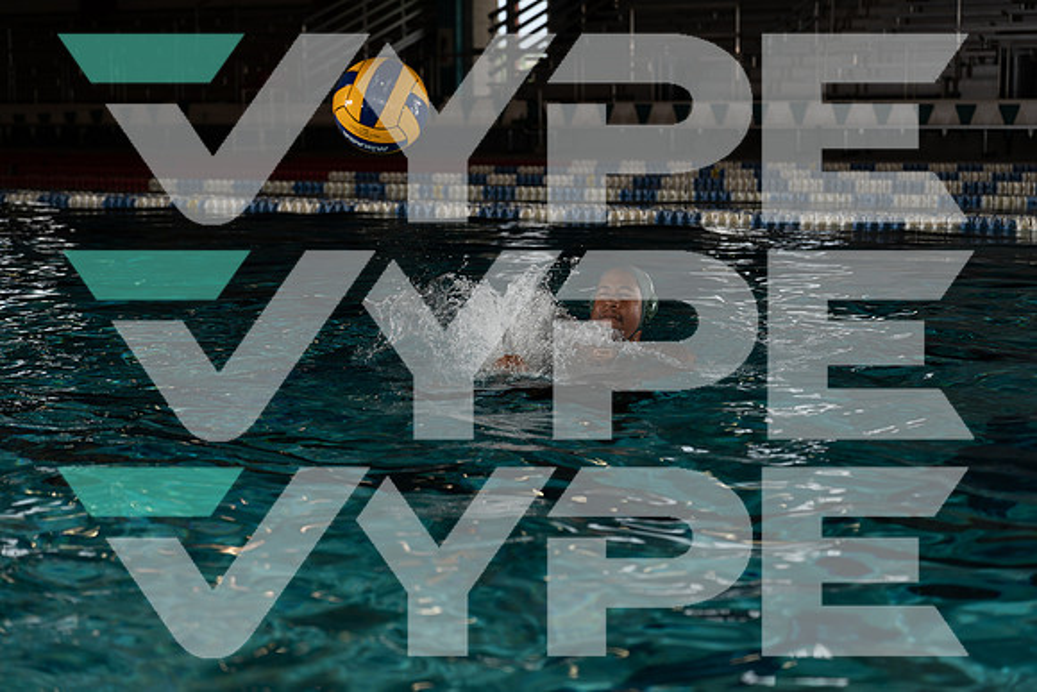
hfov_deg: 28.8
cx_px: 518
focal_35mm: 70
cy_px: 346
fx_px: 2017
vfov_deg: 19.5
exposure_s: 1/250
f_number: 4
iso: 100
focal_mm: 70
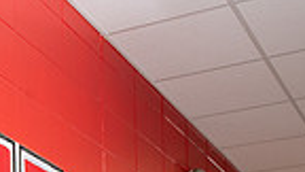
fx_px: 898
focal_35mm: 111
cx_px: 40
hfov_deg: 19.0
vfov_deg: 9.4
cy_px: 454
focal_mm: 34
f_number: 7.1
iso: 250
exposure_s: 1/200
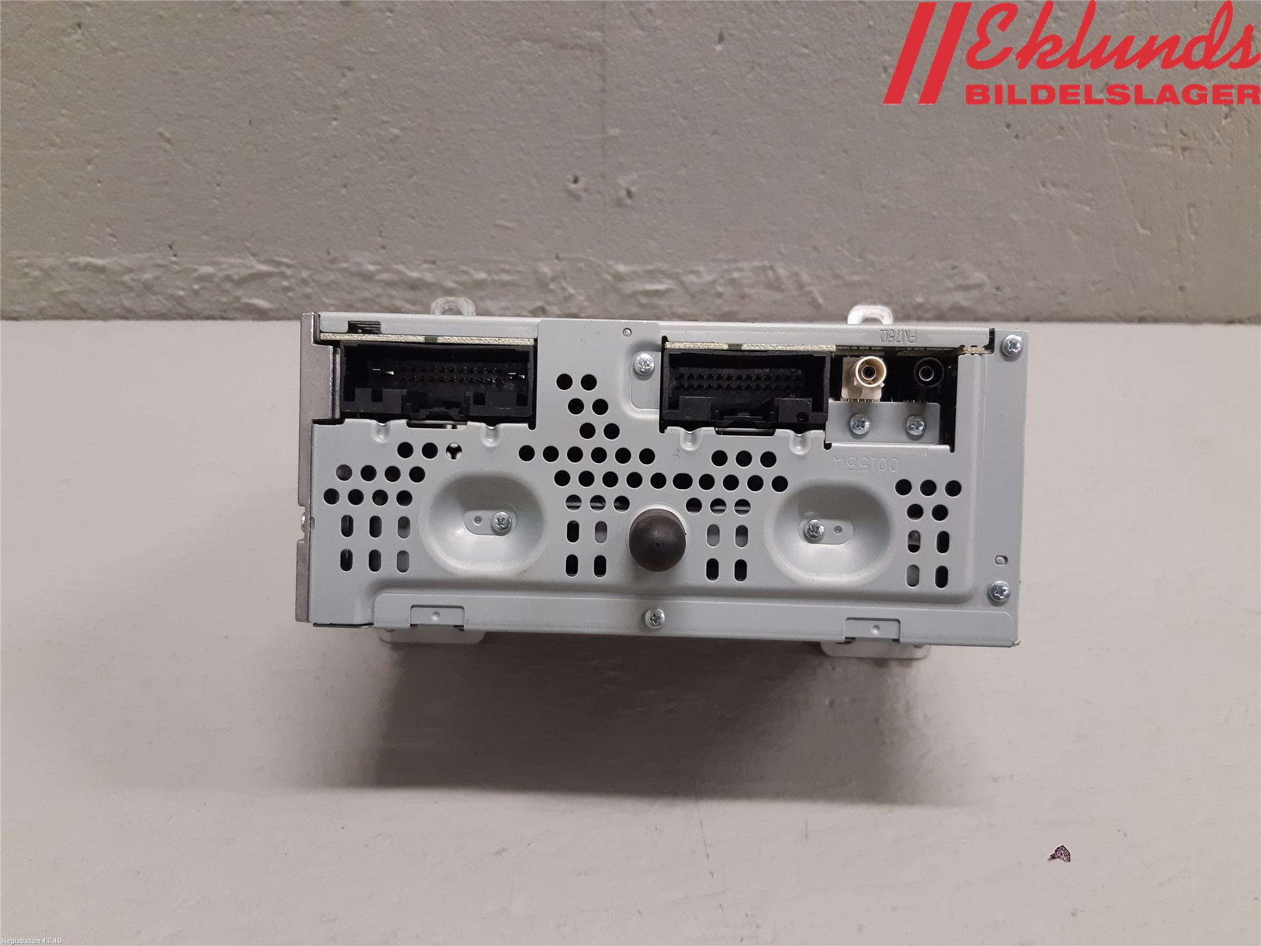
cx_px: 630
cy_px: 473
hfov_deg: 67.3
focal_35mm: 26
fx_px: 947
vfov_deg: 53.1
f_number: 1.7
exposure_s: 1/50
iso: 160
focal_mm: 3.93
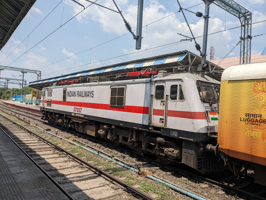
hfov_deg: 65.3
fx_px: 207
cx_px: 133
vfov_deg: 51.4
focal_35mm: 27
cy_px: 100
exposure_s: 1/3891
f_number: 1.73
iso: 57
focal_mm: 4.38
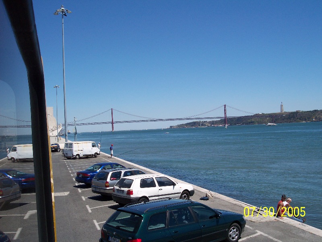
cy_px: 121
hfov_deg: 49.0
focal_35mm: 38
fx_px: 353
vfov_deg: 37.7
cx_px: 161
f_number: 4.8
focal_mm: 8
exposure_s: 1/1000
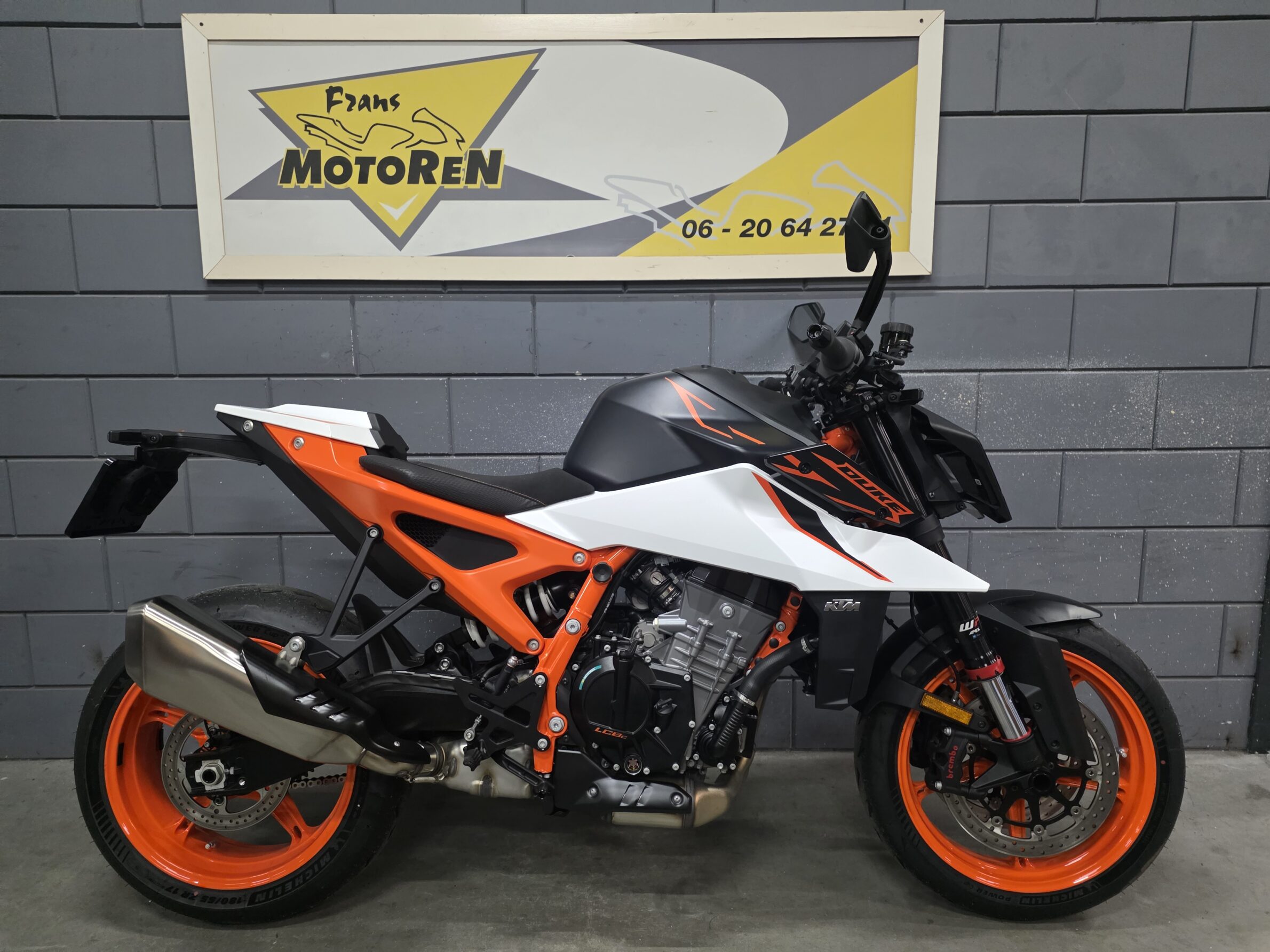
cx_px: 635
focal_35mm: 23
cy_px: 476
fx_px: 844
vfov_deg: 58.9
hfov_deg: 73.9
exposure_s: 1/100
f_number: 1.7
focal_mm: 6.25
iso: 1000
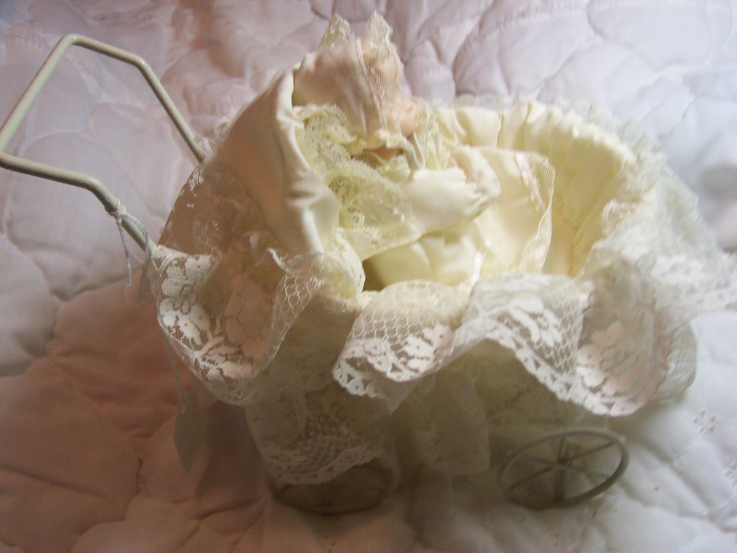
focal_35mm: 37
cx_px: 368
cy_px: 276
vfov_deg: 38.7
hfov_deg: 50.1
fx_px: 788
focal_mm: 5.6
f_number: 2.8
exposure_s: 1/45
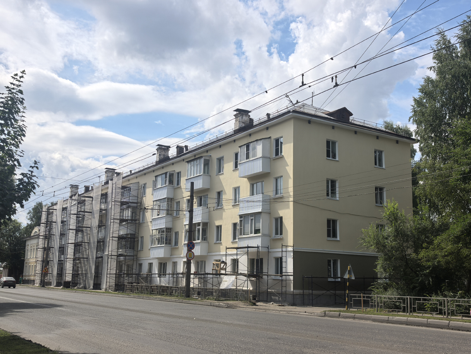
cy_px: 177
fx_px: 531
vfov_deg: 36.8
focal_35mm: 39
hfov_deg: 47.9
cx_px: 236
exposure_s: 1/3106
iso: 50
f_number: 2
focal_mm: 6.98
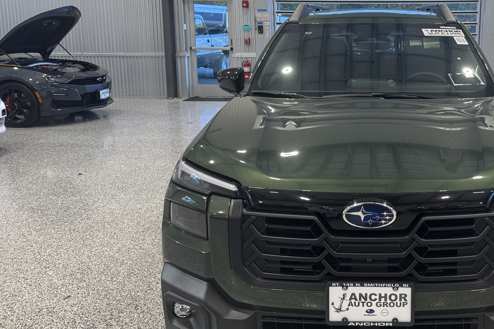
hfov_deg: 47.9
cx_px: 364
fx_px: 535
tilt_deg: -9.5
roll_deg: +0.1
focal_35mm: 39
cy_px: 117
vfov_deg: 34.0
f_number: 1.78
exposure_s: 1/127
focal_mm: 6.76
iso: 50
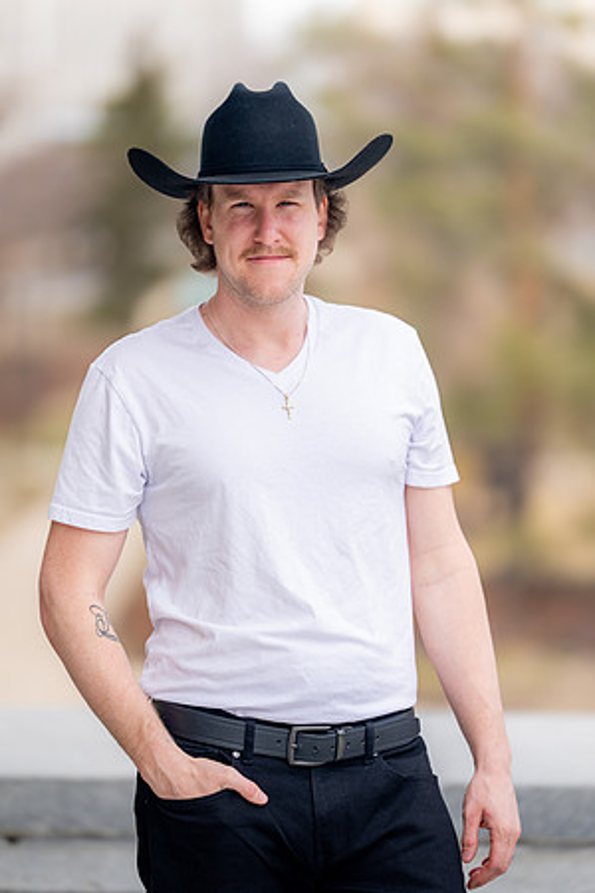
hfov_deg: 9.6
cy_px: 446
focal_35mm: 143
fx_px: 3545
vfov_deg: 14.3
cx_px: 298
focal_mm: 143
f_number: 2
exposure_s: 1/1600
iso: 100
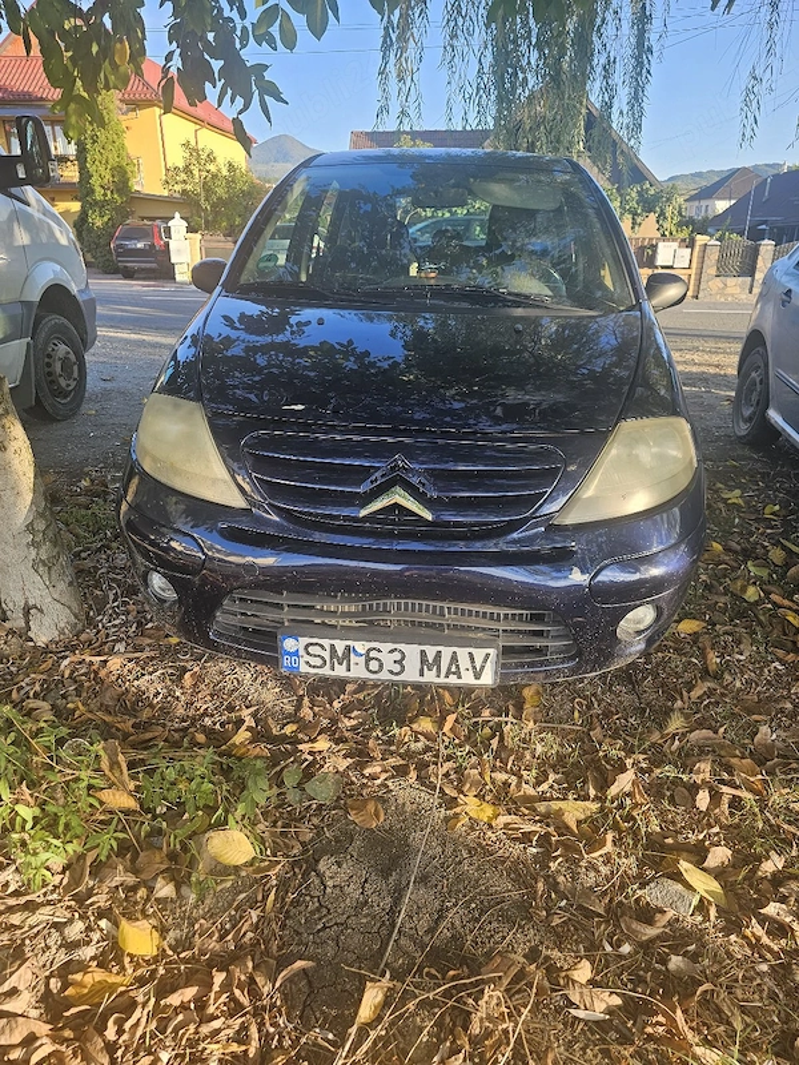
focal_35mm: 23
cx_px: 400
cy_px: 532
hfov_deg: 58.9
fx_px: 708
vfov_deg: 73.9
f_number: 1.7
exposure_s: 1/182
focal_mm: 6.3
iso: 25
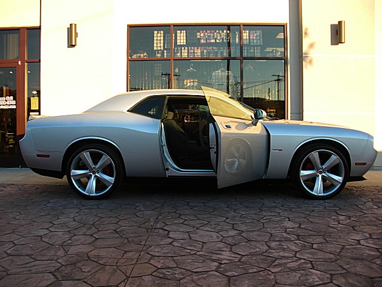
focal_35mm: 36
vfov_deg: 39.7
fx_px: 397
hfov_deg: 51.4
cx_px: 191
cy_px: 144
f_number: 2.8
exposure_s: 1/160
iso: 50
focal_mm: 6.3
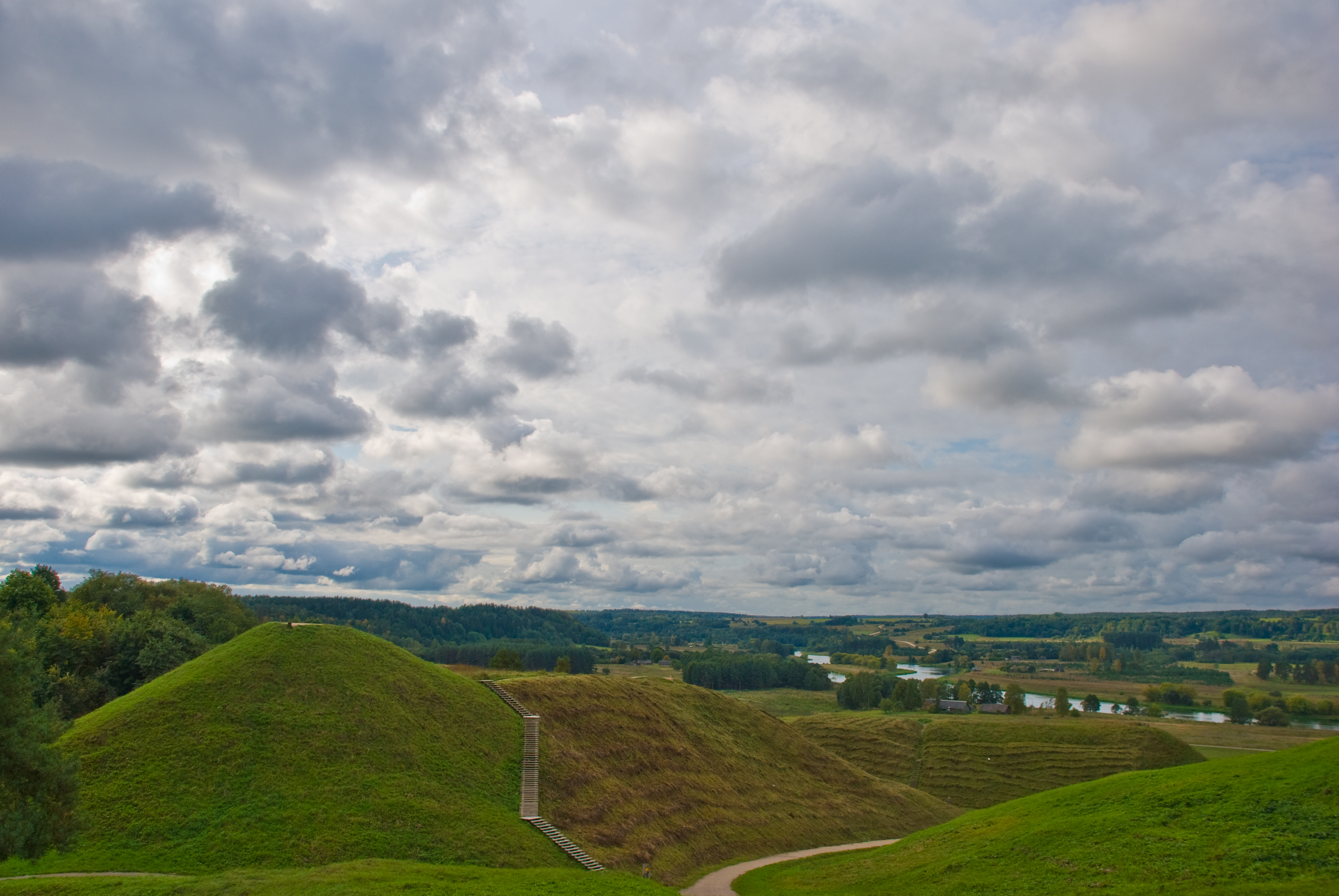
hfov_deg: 61.9
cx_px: 670
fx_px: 1117
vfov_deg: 43.7
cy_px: 448
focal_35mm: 30
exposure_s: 1/800
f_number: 4.5
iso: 100
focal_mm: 20
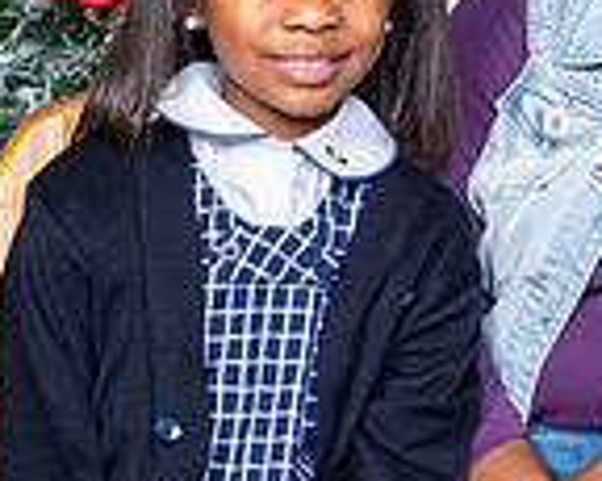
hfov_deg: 5.9
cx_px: 995
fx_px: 5733
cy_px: 113
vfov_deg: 4.8
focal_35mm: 322
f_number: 8
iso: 400
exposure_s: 1/125
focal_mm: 85
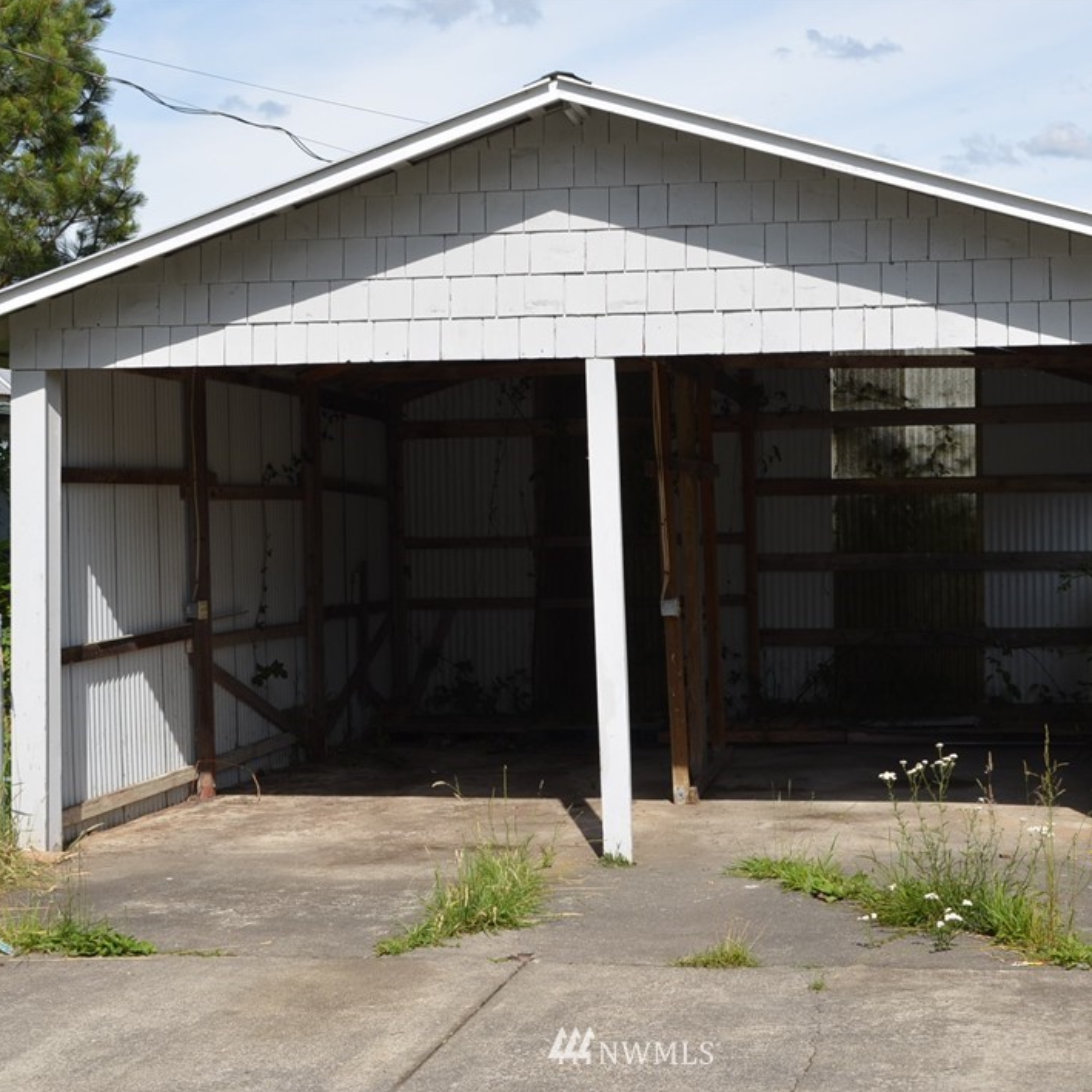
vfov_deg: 30.2
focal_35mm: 57
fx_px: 2022
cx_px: 635
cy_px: 549
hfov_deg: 30.2
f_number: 9
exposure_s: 1/200
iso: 100
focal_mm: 29
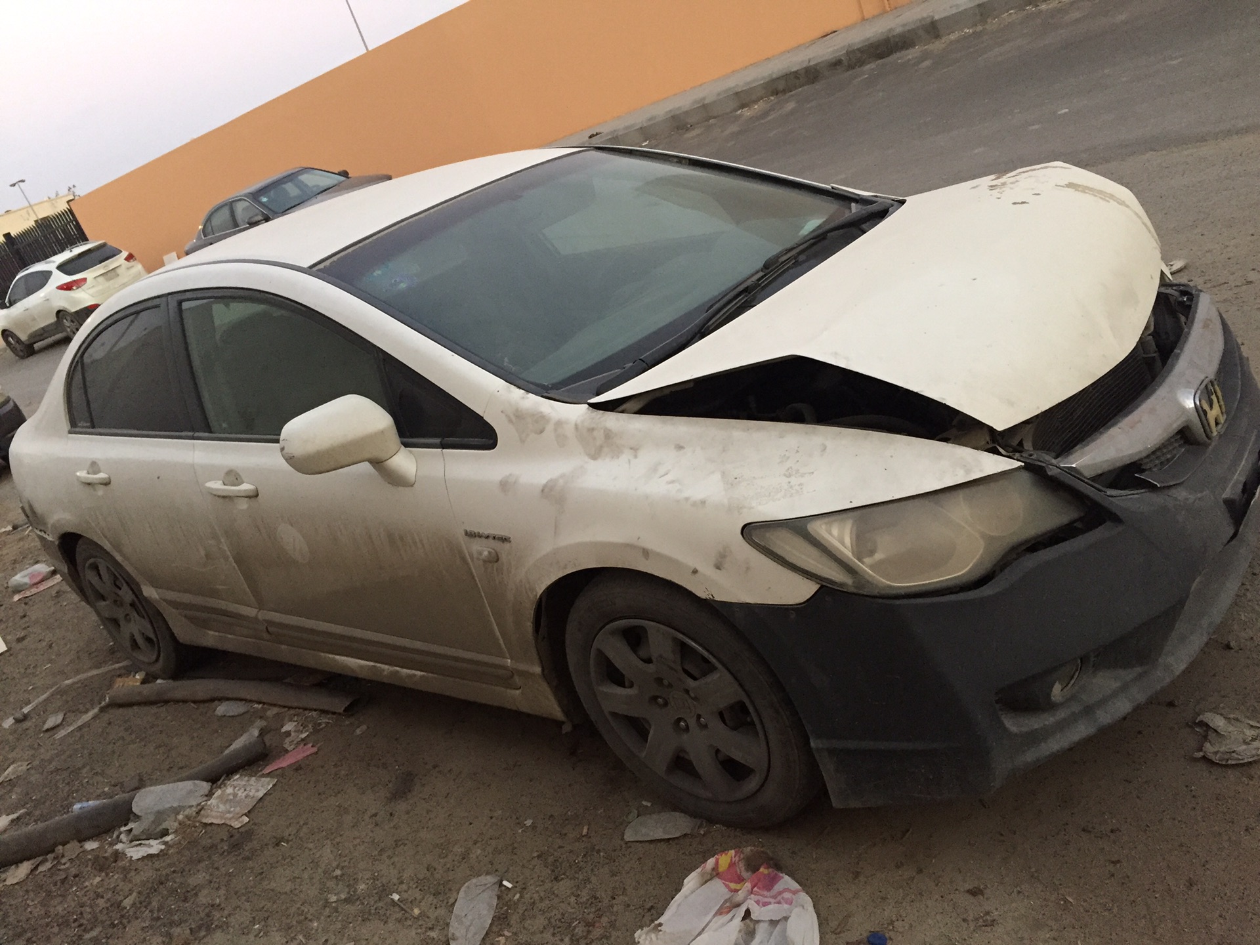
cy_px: 472
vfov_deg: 48.2
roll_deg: +22.2
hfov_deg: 61.7
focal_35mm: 29
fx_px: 1056
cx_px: 630
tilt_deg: -18.7
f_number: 2.2
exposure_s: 1/30
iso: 200
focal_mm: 4.15
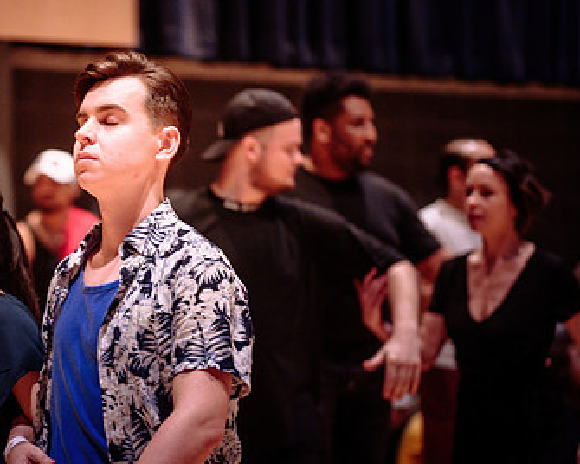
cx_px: 87
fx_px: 1614
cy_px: 269
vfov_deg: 16.4
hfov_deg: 20.1
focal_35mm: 94
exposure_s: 1/200
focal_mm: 50
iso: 1600
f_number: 1.2
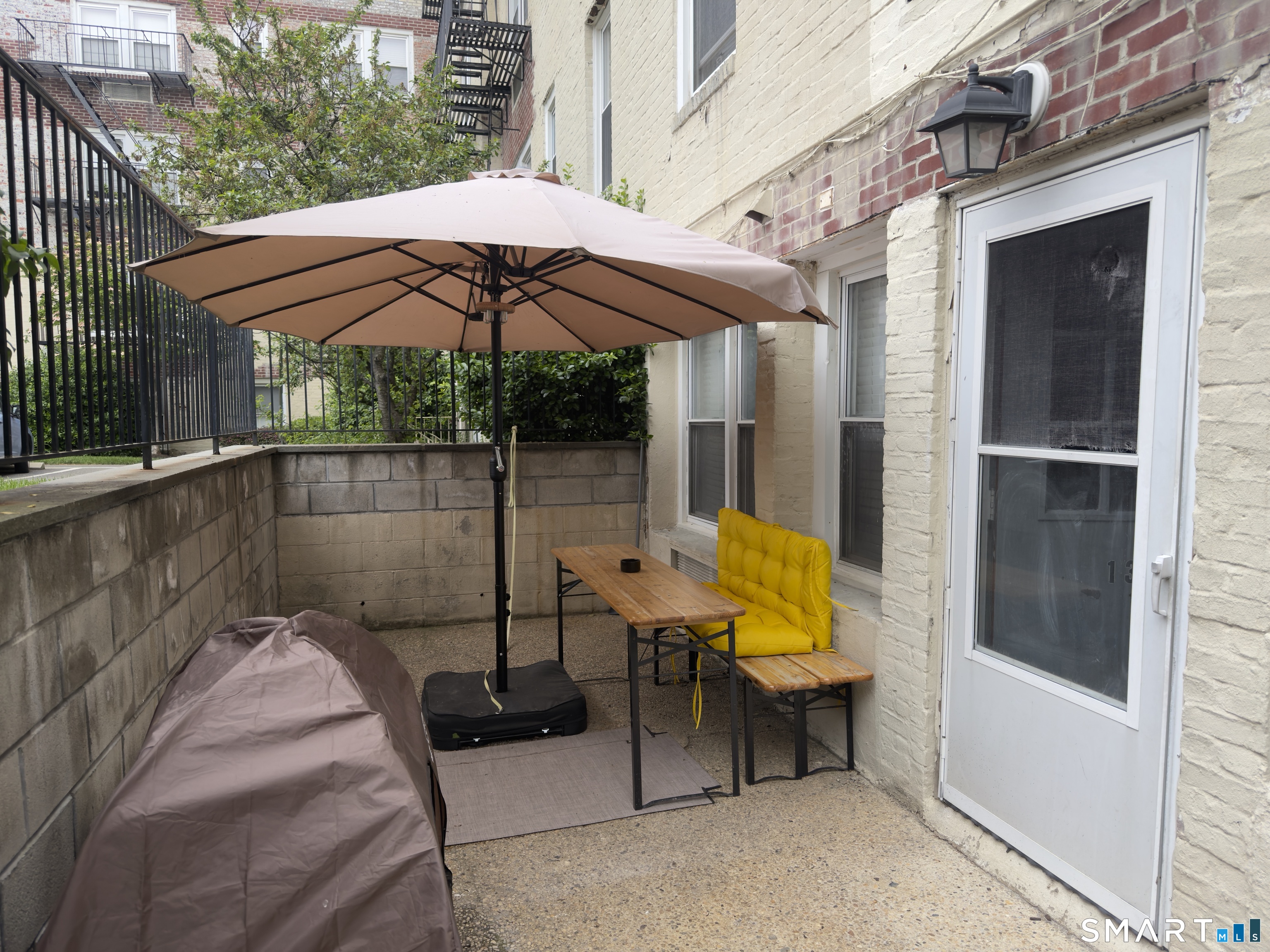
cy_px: 476
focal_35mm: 24
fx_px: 881
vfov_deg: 56.8
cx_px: 635
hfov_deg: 71.6
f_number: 1.78
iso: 64
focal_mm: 6.76
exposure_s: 1/774
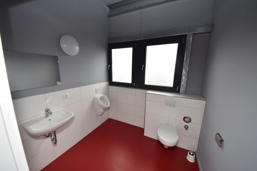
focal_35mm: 12
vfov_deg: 90.0
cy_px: 86
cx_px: 128
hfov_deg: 112.6
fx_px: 86
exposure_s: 1/100
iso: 200
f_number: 5
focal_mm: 8
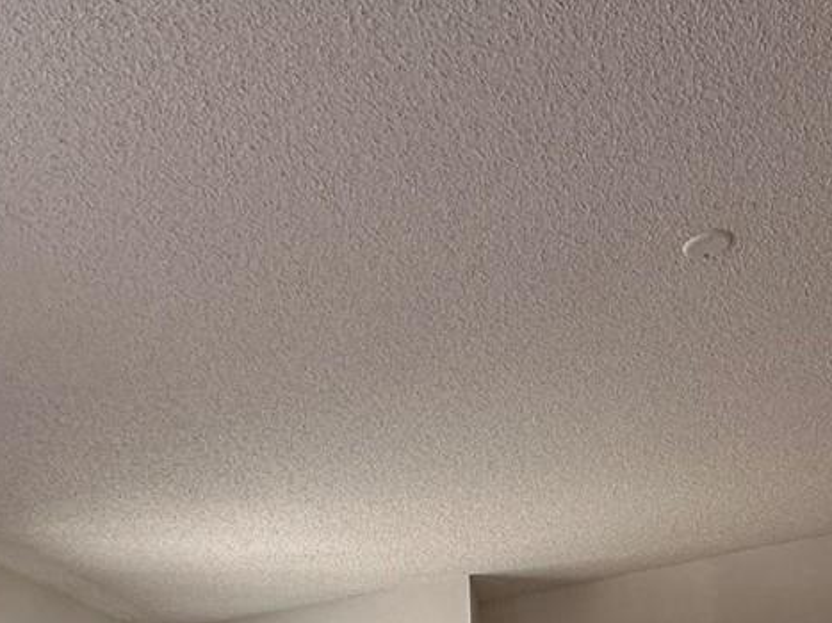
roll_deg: +0.1
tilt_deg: -2.1
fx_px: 1153
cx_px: 689
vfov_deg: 24.7
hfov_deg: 37.9
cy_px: 883
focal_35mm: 48
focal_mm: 2.22
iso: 200
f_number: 2.2
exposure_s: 1/120
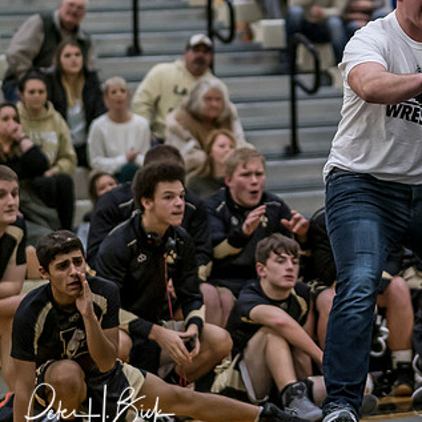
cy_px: 94
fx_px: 3007
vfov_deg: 8.0
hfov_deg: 8.0
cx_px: 419
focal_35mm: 218
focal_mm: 45
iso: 1250
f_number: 1.2
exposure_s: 1/1600
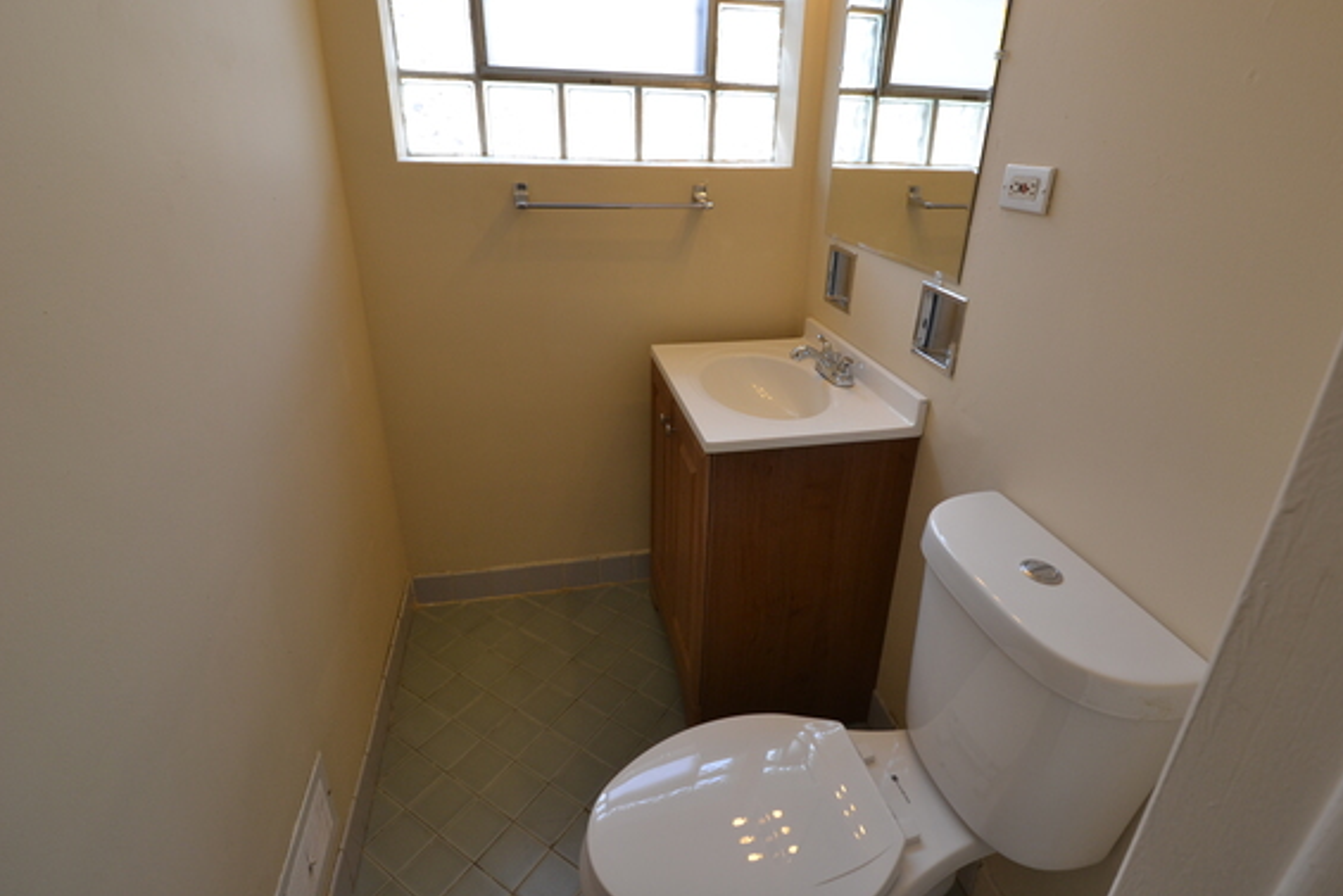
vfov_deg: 70.3
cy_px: 400
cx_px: 689
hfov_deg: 93.2
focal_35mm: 17
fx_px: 634
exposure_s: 1/60
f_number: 5.6
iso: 400
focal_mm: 10
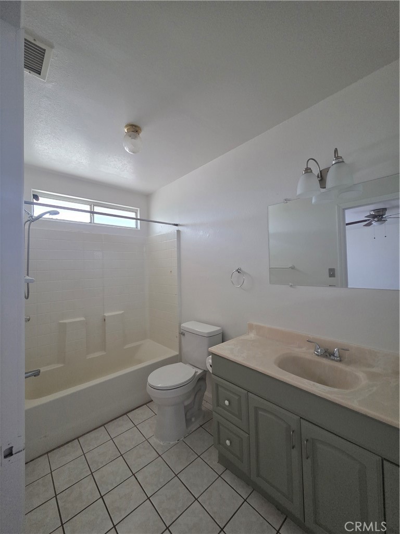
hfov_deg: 89.9
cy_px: 267
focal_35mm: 13
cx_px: 200
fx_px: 200
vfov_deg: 106.2
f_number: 1.9
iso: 500
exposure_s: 1/359
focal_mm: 2.2
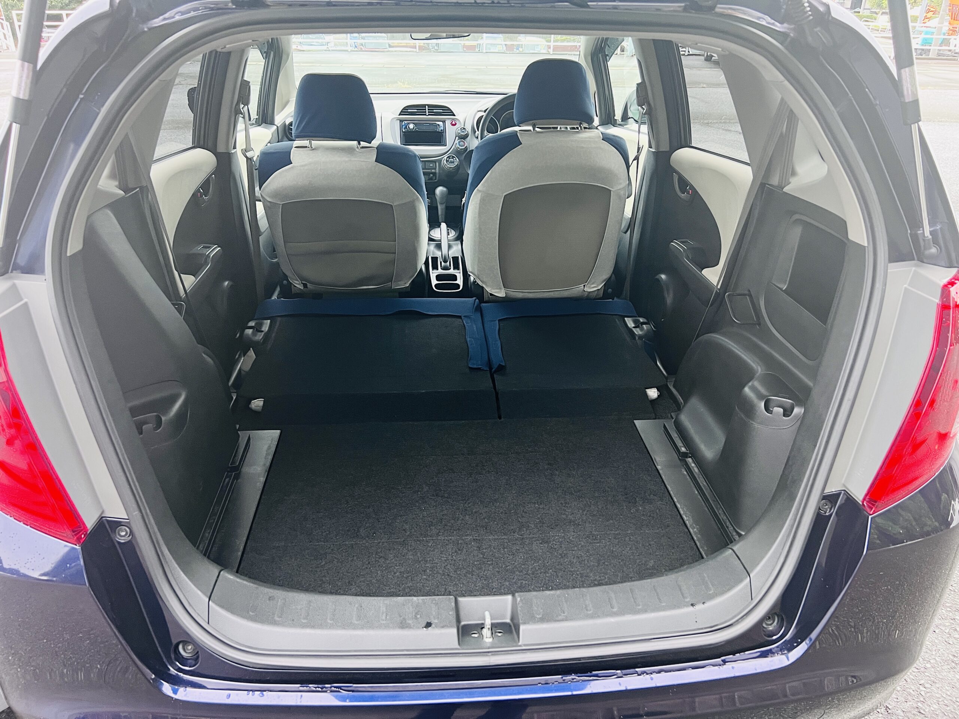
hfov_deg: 67.3
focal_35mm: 26
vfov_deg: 53.1
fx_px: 720
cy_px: 360
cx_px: 480
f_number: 1.5
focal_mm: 5.7
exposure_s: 1/60
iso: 200
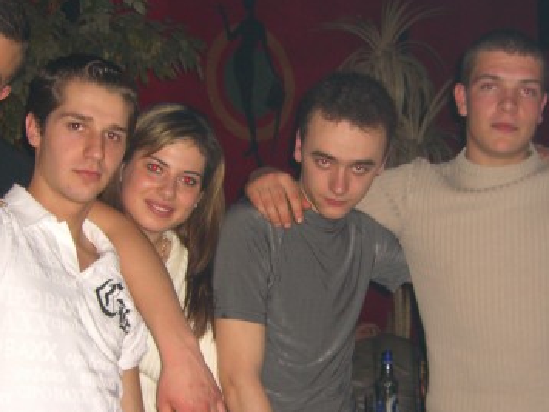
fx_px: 1015
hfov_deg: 30.2
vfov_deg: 22.9
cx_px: 325
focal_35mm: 64
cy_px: 264
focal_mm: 7.9
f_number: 2.8
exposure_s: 1/60
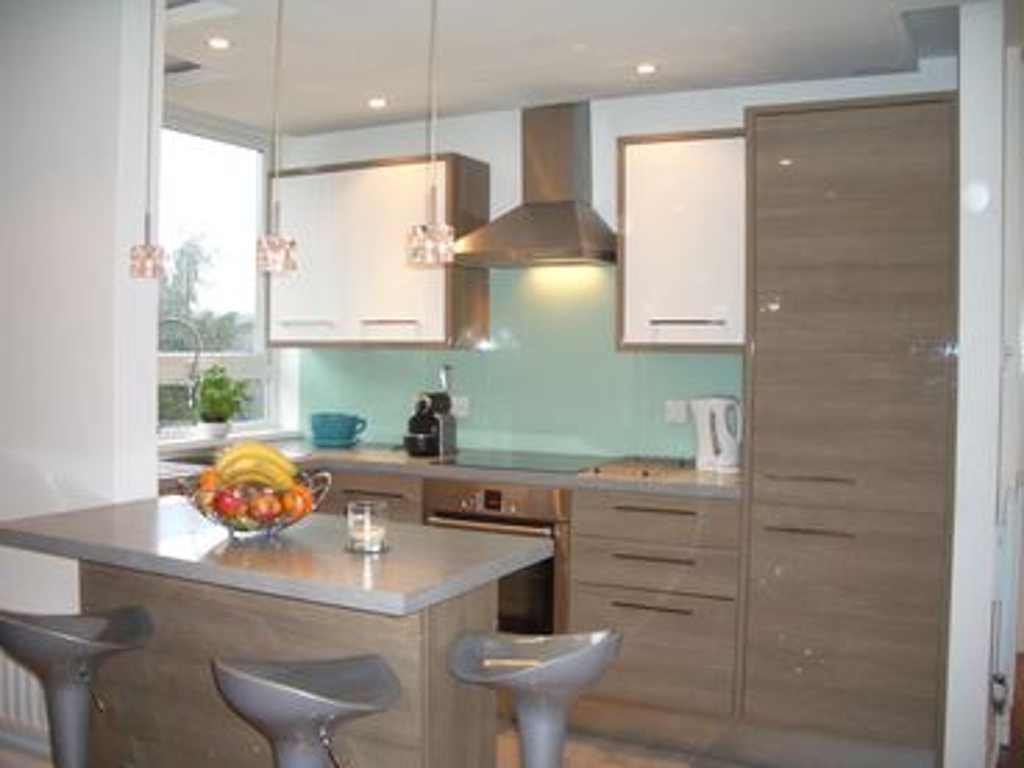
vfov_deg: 40.7
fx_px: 1035
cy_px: 384
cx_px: 512
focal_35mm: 35
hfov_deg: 52.6
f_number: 2.6
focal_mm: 5.8
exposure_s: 1/60
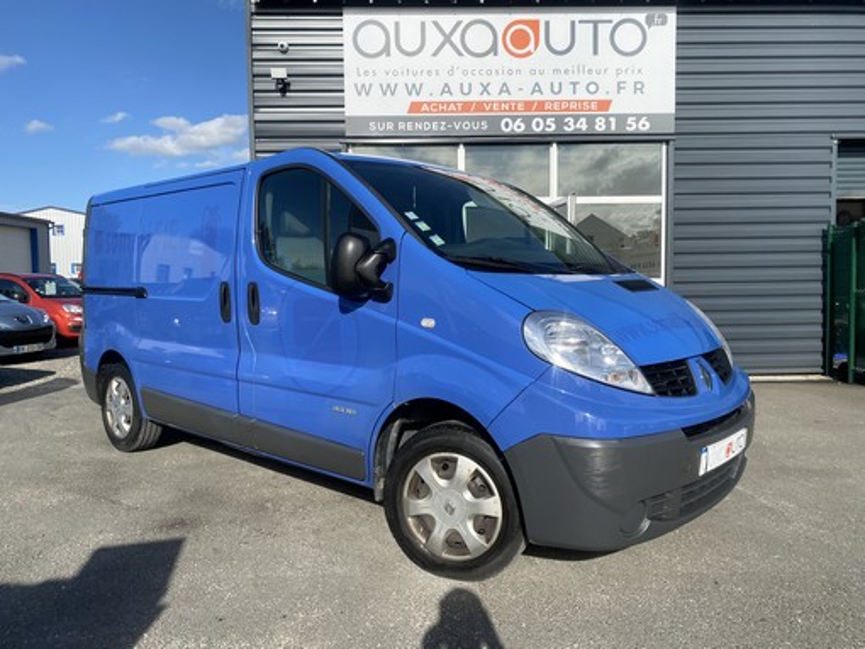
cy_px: 324
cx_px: 432
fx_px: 650
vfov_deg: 53.1
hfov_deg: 67.3
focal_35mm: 26
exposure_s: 1/3497
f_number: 1.8
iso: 32
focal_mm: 4.25
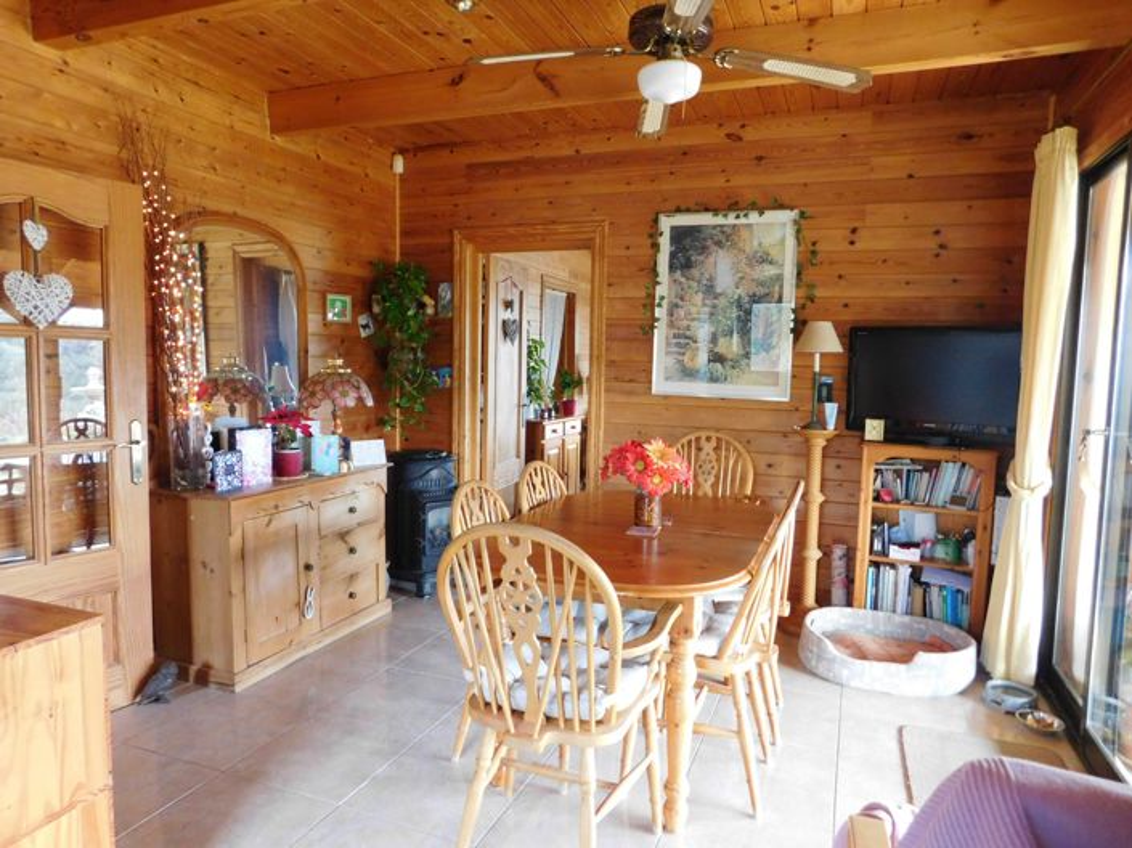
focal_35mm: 23
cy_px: 424
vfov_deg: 58.8
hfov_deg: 74.0
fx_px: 752
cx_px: 566
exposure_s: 1/30
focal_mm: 4
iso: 360
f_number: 3
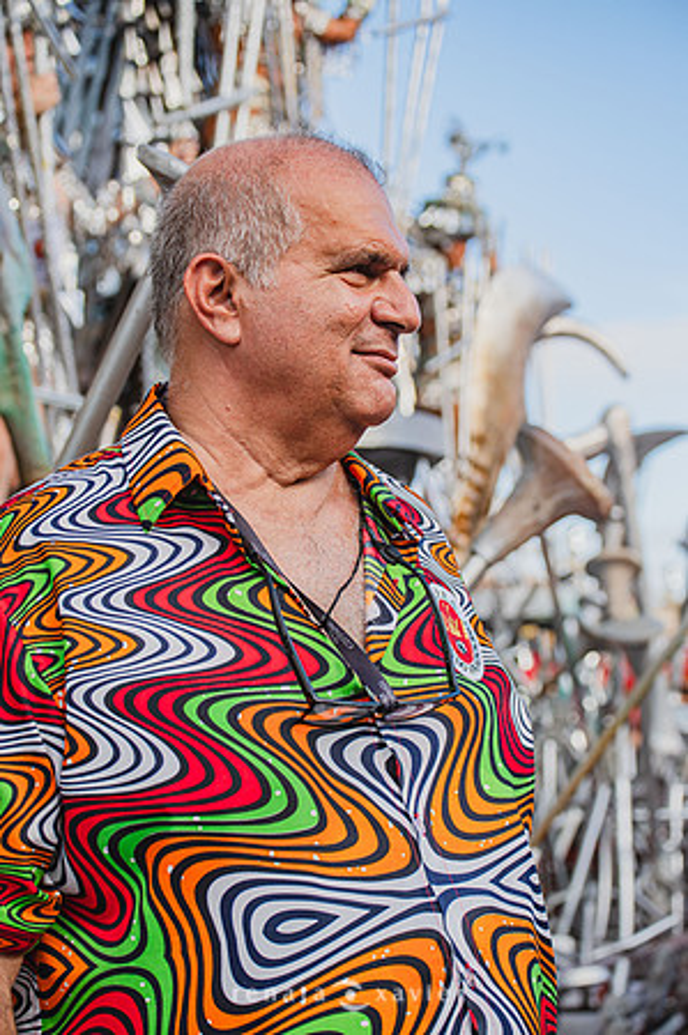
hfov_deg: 19.4
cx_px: 344
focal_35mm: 70
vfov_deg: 28.9
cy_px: 518
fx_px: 2011
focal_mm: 70
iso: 400
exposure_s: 1/1600
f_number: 5.6
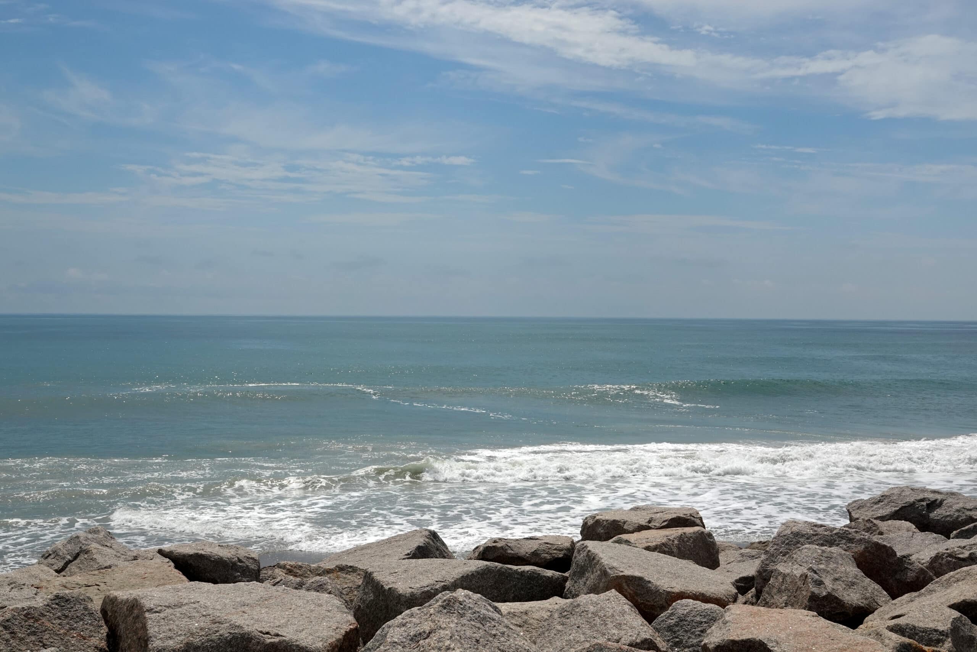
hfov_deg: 41.1
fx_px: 1303
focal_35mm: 48
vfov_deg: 28.1
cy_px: 326
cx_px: 488
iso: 100
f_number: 7.1
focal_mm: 17.55
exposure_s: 1/1000
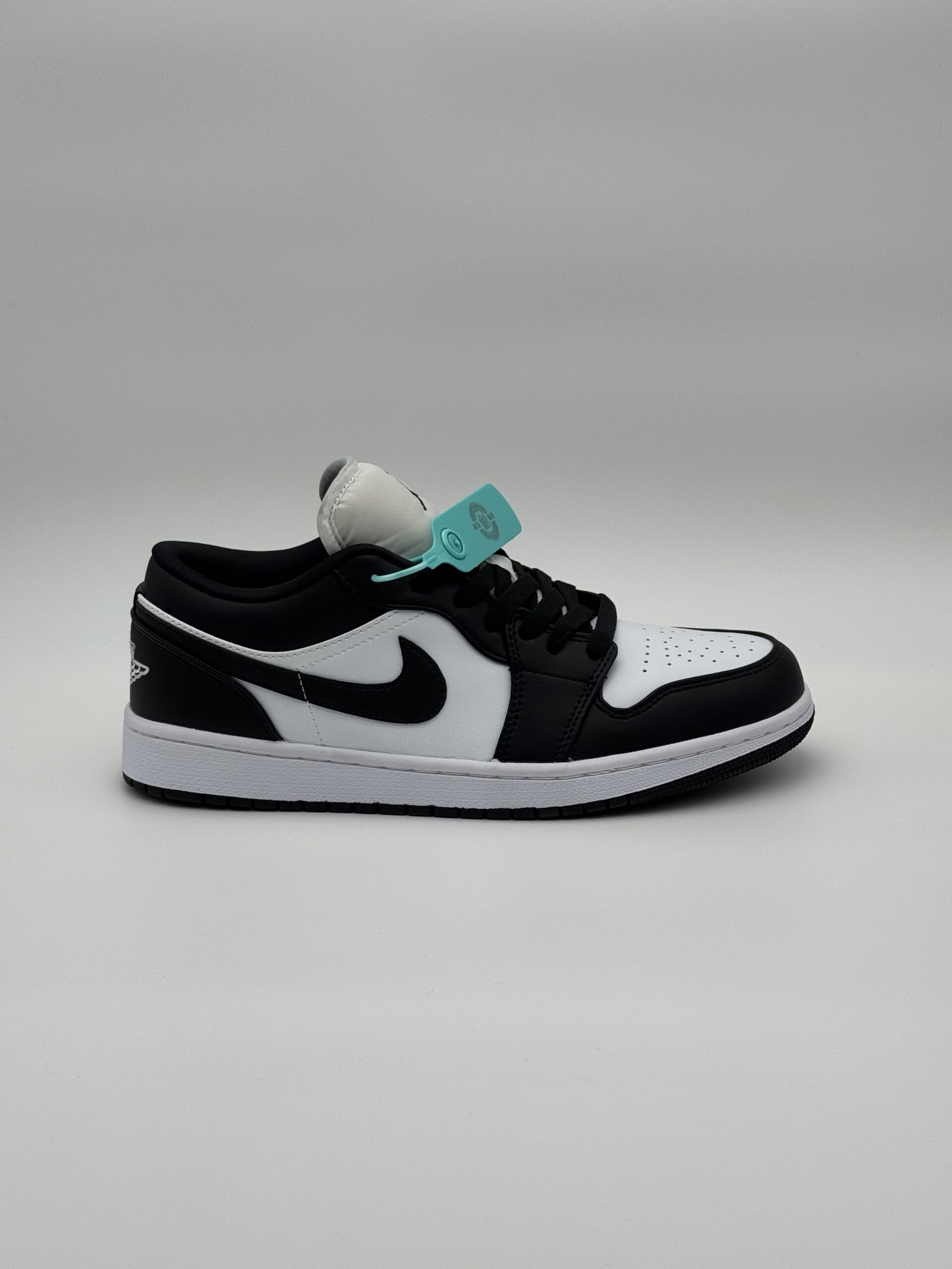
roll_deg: +0.7
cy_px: 634
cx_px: 476
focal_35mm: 48
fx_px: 1760
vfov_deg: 39.7
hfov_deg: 30.3
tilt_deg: -14.2
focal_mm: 6.76
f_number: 1.78
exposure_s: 1/1637
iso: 64
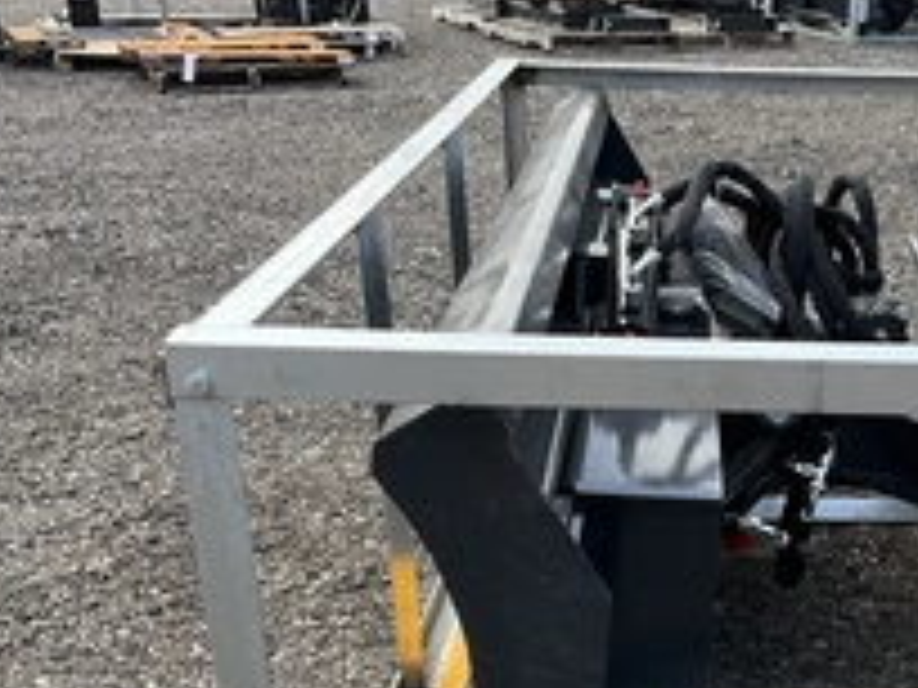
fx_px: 1512
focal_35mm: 57
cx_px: 756
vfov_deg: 25.2
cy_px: 562
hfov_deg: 32.7
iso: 25
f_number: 1.8
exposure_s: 1/461
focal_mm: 3
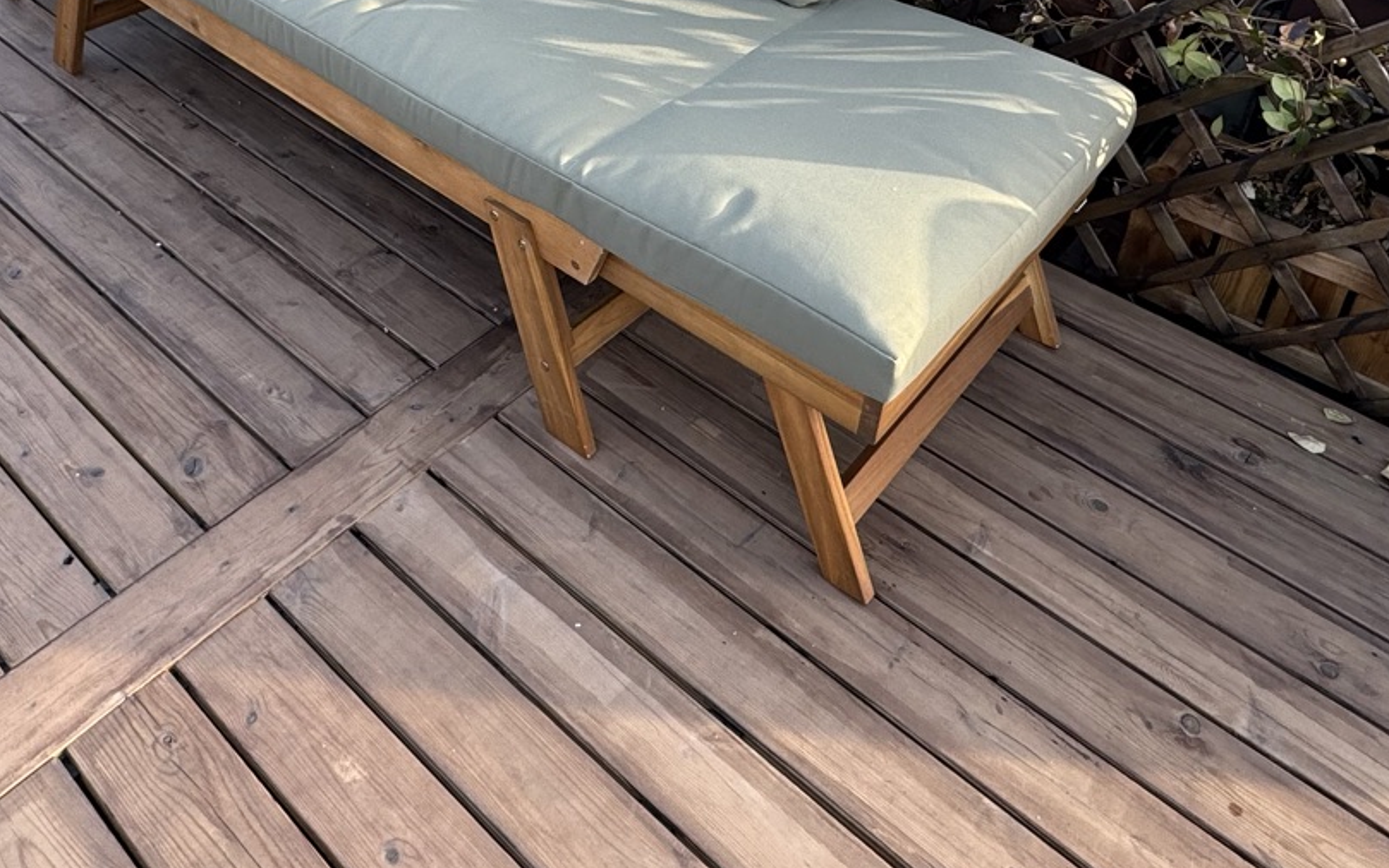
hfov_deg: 57.8
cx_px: 577
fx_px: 1249
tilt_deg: -26.8
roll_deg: -1.5
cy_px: -21
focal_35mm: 33
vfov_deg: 34.5
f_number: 2.2
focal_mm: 2.22
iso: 40
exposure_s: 1/143
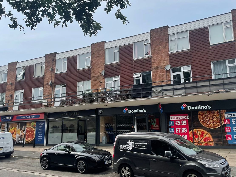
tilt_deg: +13.3
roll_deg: +0.9
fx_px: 177
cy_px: 88
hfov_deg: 67.3
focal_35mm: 26
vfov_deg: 53.1
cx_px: 118
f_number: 1.6
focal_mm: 4.2
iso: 32
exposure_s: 1/7299
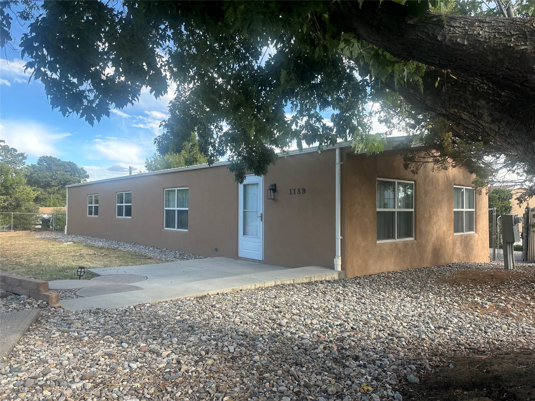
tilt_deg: +0.8
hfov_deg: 71.6
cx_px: 268
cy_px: 200
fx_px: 371
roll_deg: -0.5
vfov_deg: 56.8
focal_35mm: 24
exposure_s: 1/694
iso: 80
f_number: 1.78
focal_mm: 6.86
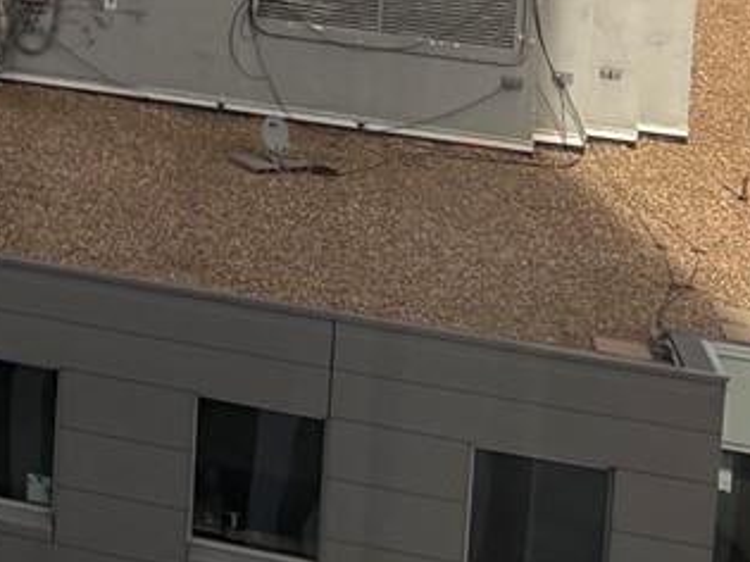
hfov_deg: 11.8
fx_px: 2859
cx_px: -1121
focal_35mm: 132
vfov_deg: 10.4
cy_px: -555
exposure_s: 1/1667
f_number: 1.6
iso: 50
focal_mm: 5.96
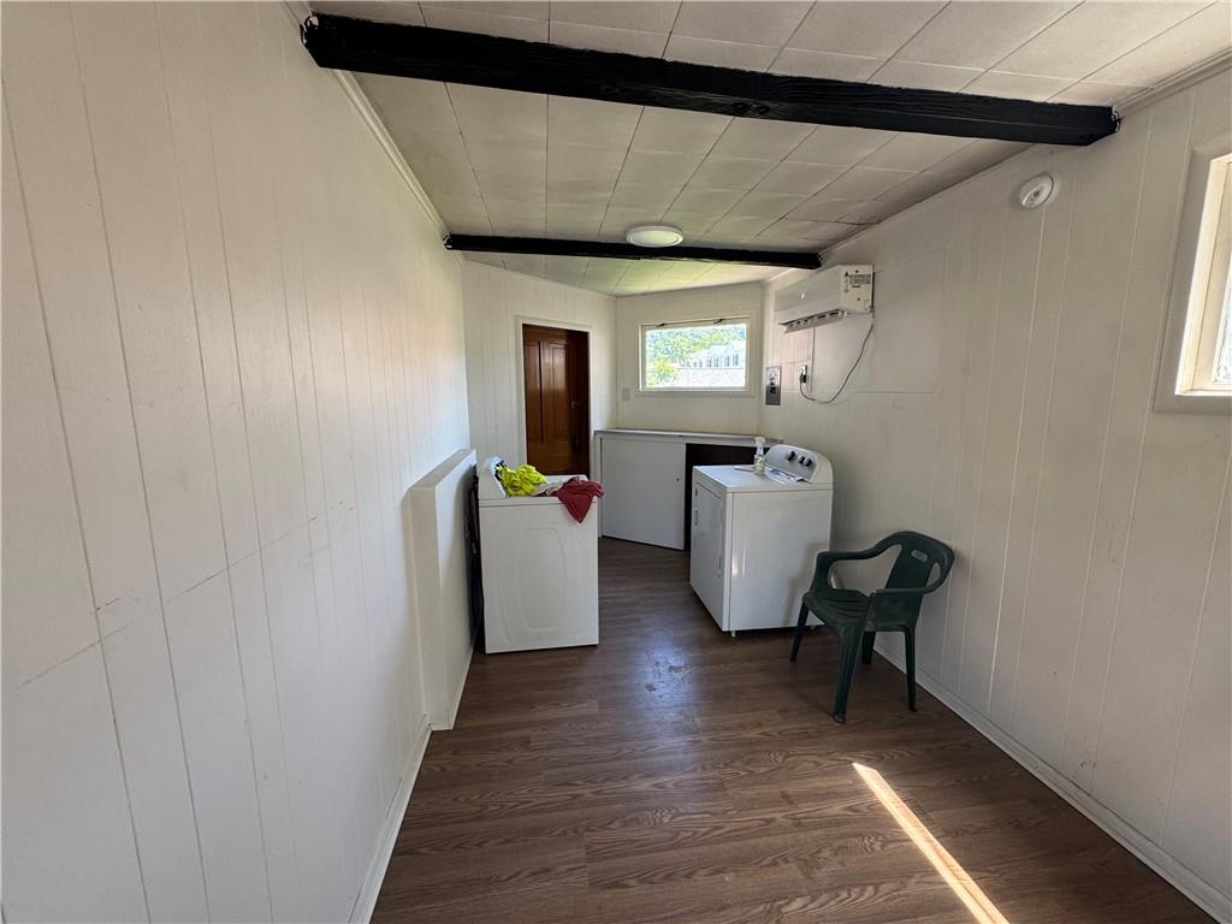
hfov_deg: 102.1
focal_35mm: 14
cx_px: 616
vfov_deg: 85.7
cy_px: 462
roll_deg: +0.1
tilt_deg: -8.6
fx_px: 498
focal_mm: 2.22
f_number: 2.2
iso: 125
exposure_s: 1/99
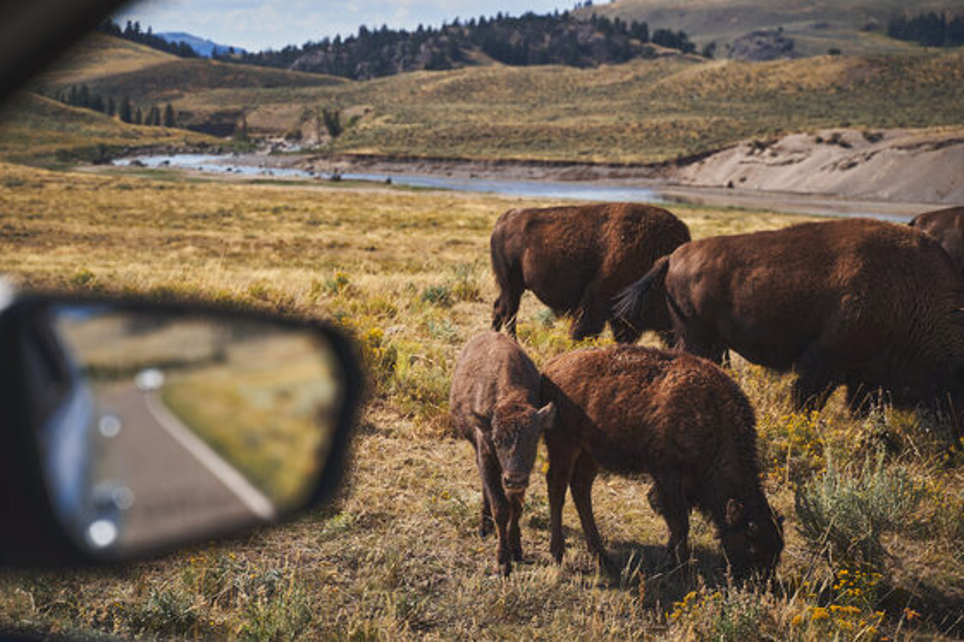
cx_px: 482
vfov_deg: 18.2
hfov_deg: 27.0
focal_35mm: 75
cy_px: 321
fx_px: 2008
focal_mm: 75
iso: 100
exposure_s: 1/800
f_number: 4.5
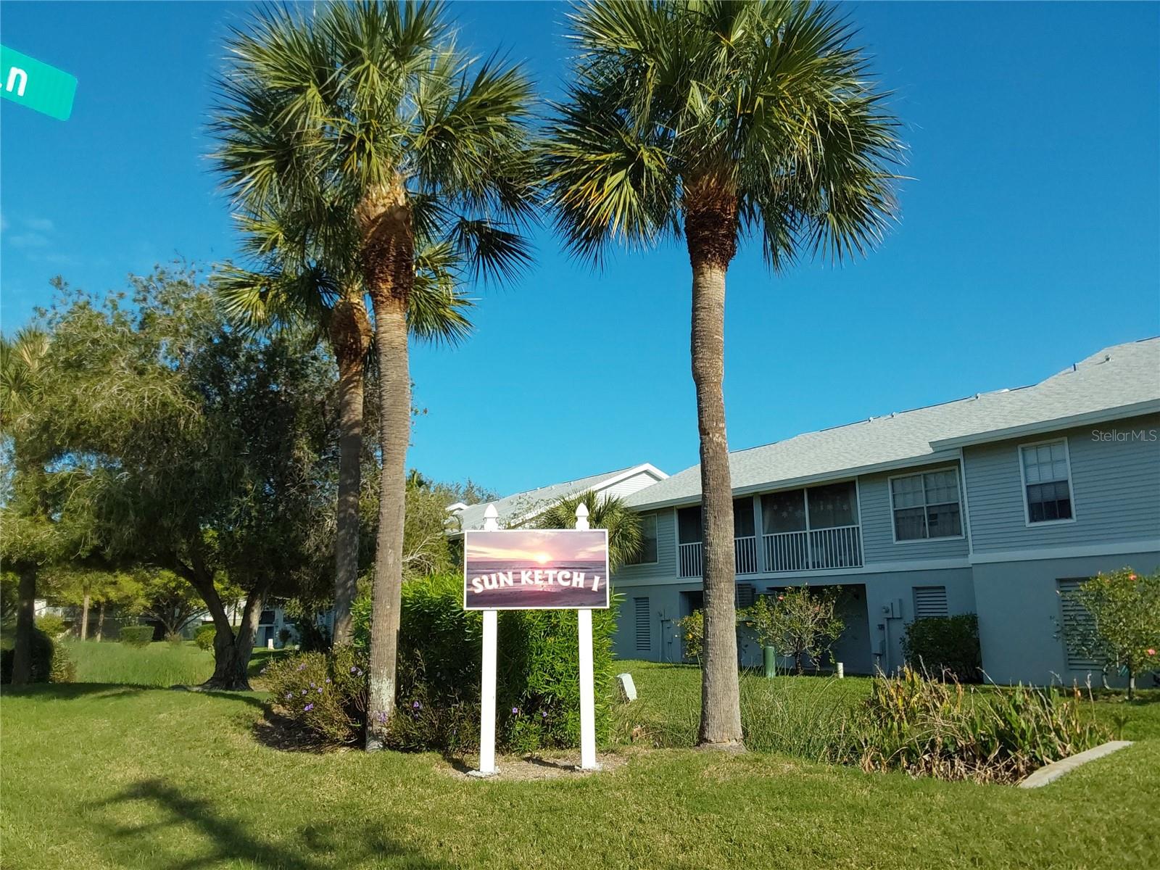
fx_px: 938
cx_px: 580
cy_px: 435
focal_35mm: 28
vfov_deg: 49.7
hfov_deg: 63.4
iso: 50
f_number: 1.9
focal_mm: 2.91
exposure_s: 1/2279
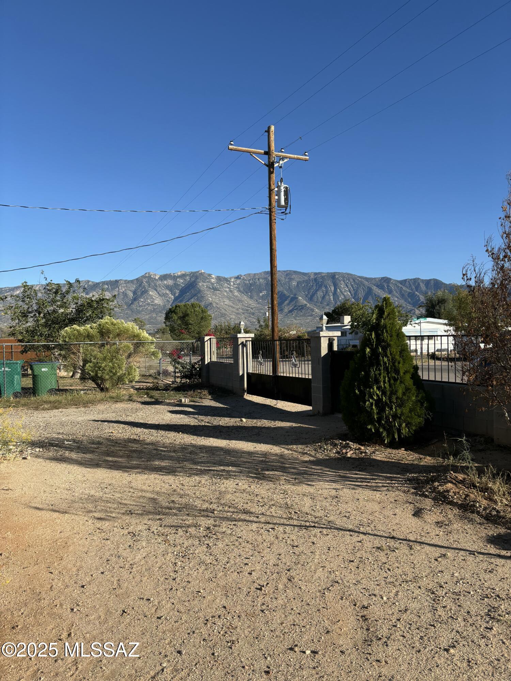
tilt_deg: -2.6
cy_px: 340
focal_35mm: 26
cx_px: 256
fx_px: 512
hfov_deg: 53.1
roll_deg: +1.3
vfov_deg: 67.3
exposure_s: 1/2933
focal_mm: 5.96
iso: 50
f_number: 1.6
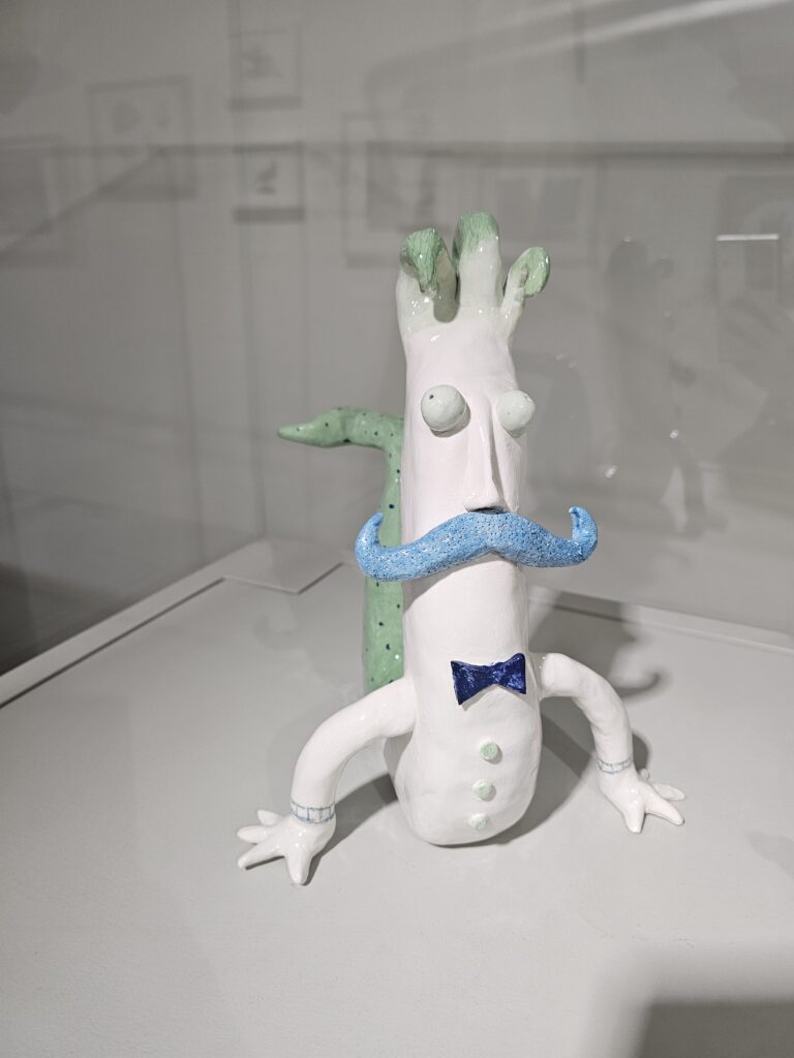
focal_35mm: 23
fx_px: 703
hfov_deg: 58.9
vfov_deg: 73.9
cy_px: 529
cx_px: 397
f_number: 1.7
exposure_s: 1/100
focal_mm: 6.3
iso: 100
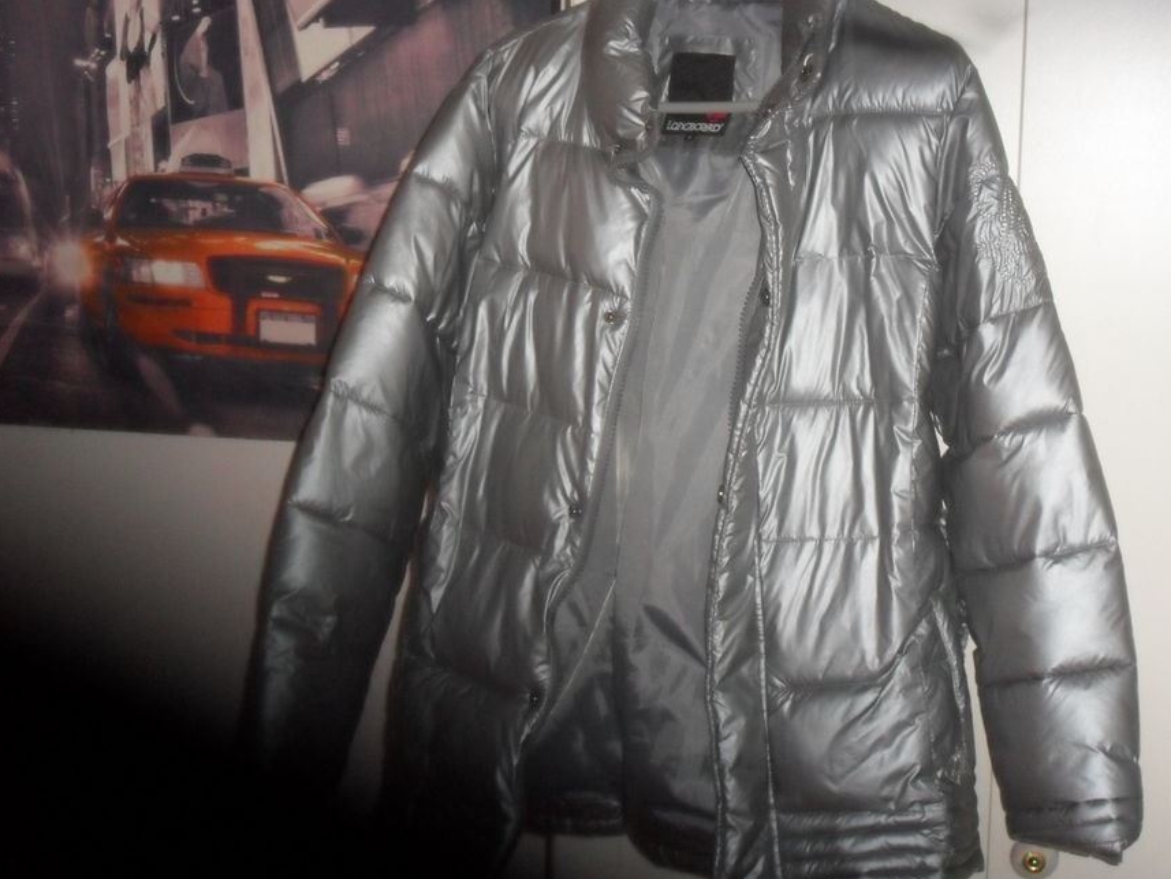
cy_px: 424
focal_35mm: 77
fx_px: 2605
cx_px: 633
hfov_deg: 25.3
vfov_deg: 19.1
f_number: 4.6
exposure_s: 1/60
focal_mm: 11.7
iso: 400
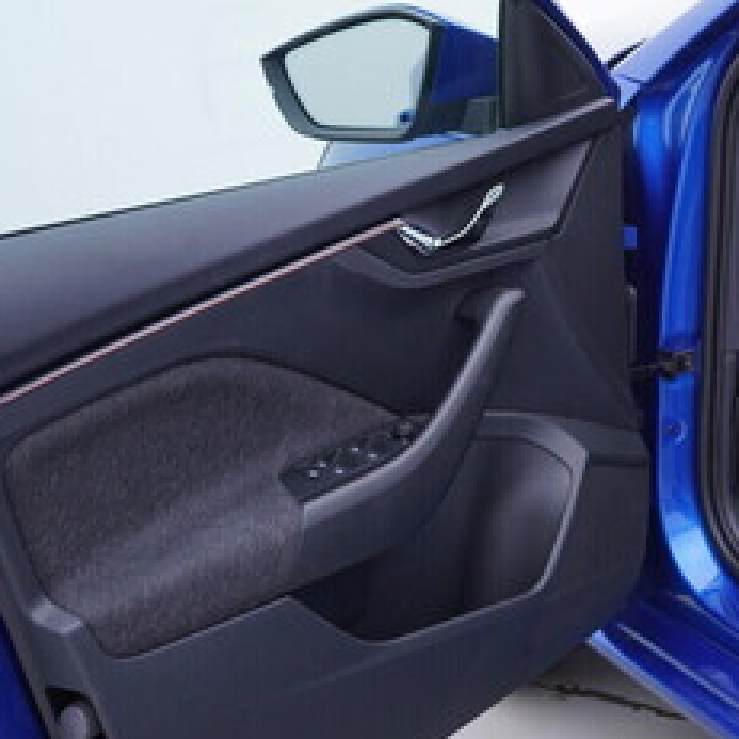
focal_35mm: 73
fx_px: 1763
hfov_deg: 22.9
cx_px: 704
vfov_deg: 23.6
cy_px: 242
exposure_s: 1/50
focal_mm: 24
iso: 125
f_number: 3.2
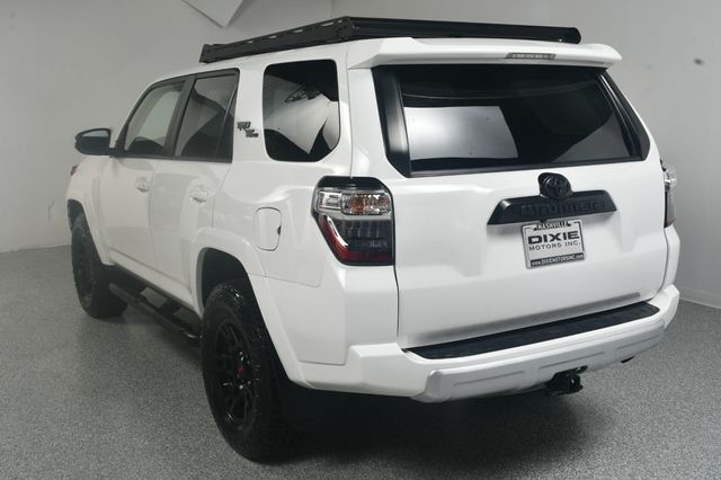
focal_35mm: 39
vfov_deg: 34.2
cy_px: 240
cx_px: 360
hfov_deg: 49.6
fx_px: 781
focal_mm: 26
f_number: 14
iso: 100
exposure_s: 1/160
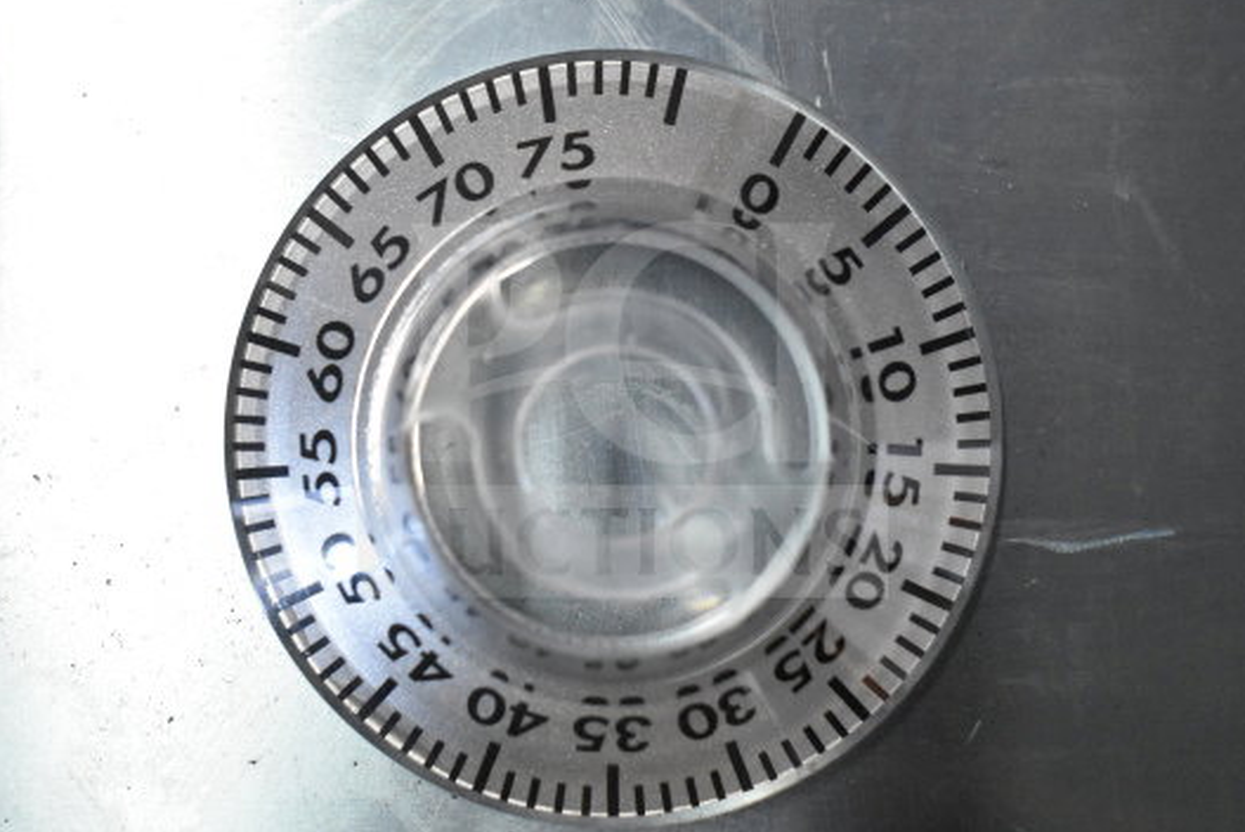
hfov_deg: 33.9
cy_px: 410
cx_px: 621
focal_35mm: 59
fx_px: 2041
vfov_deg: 23.0
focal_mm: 34
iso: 6400
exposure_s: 1/160
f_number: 6.3
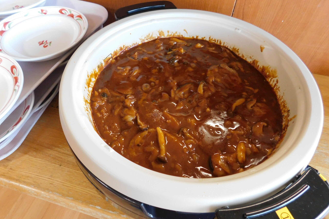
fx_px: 219
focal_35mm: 24
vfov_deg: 53.1
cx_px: 164
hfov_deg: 73.7
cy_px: 114
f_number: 3
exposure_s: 1/30
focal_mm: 4
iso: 360
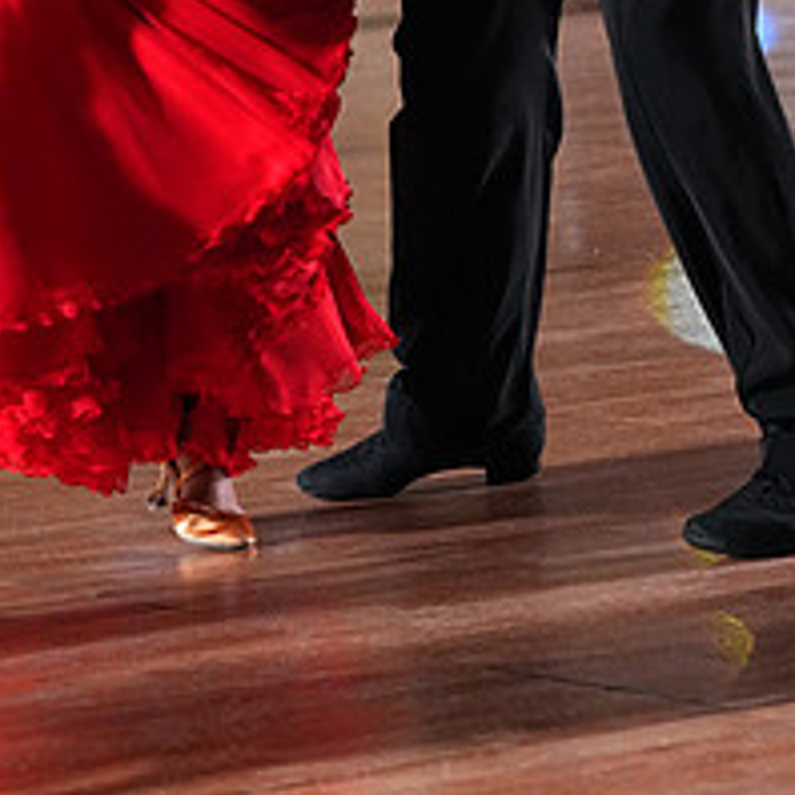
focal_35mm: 242
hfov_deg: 7.2
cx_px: 391
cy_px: -257
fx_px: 6288
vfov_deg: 7.2
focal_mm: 97
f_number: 4.5
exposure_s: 1/400
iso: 6400
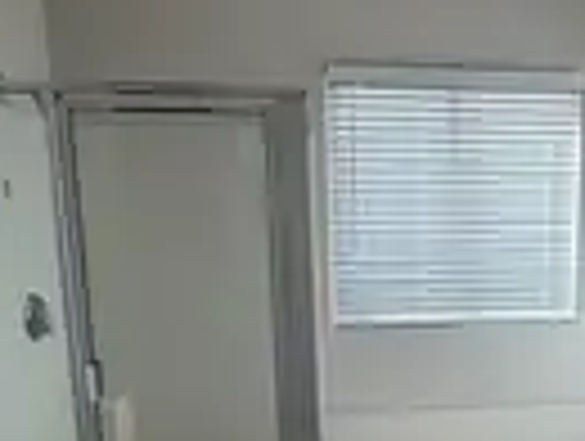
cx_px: 464
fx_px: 728
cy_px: 351
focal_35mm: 43
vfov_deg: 32.8
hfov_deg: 42.0
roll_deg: +0.1
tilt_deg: -10.6
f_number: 2.2
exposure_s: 1/120
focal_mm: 2.22
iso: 40
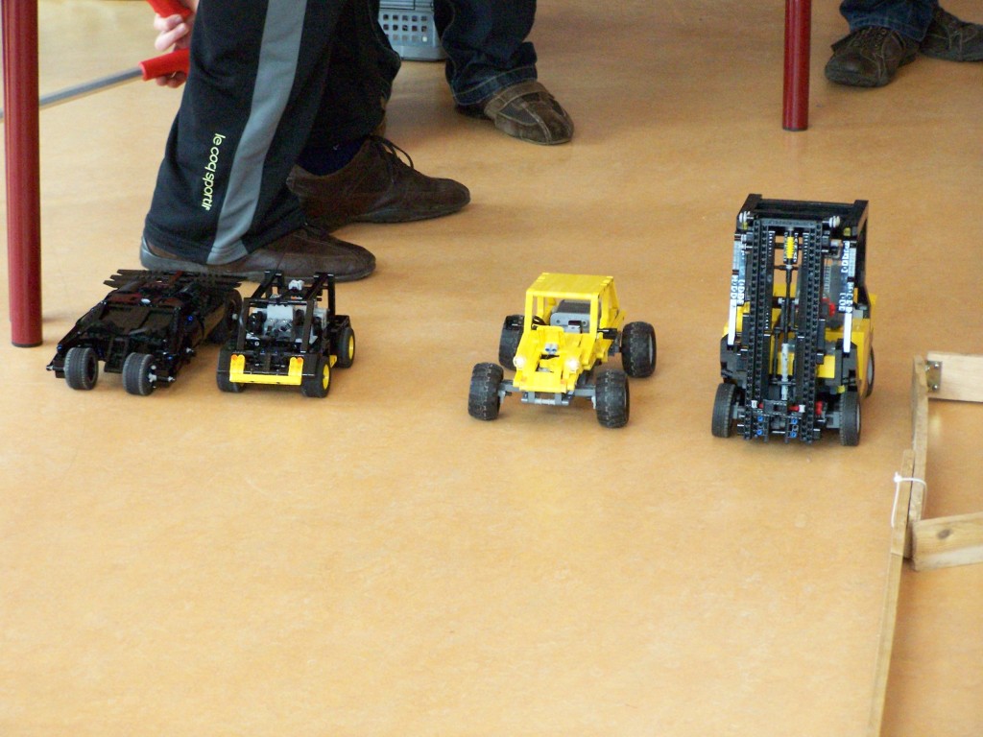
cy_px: 368
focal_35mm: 139
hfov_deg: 14.2
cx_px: 492
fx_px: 3947
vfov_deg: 10.7
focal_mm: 23.1
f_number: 3.2
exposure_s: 1/250
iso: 400
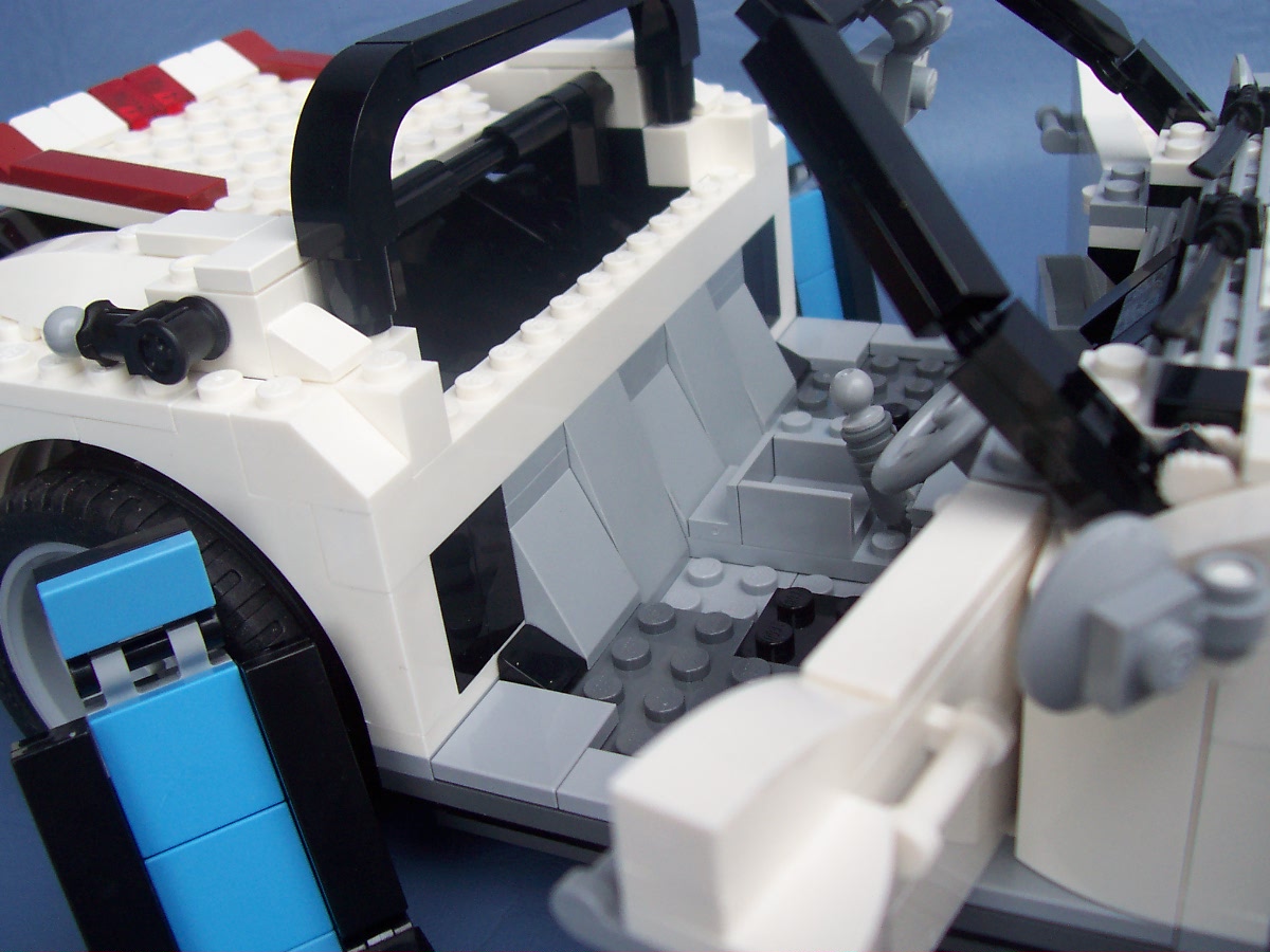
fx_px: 1357
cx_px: 635
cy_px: 476
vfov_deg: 38.7
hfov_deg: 50.1
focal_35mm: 37
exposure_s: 1/180
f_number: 2.8
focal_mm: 5.6
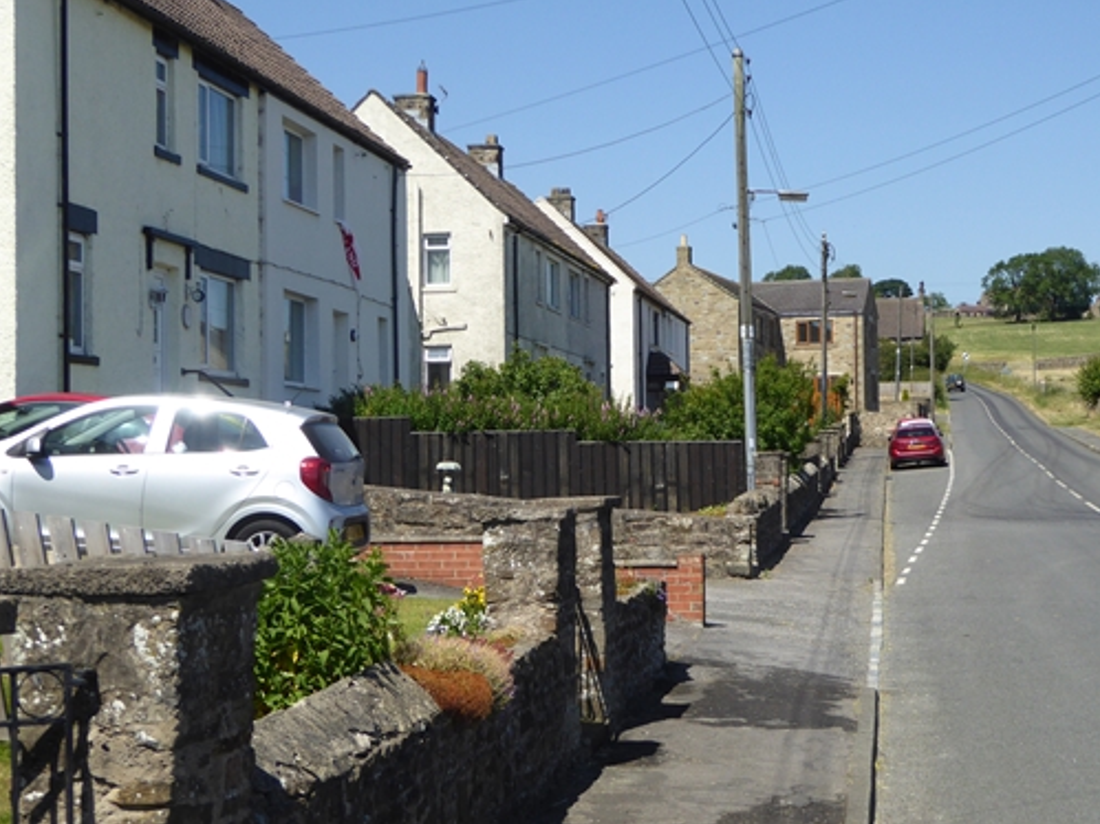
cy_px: 410
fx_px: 2160
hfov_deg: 28.5
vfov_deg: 21.6
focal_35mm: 68
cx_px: 619
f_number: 4.1
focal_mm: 9
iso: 100
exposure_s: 1/640
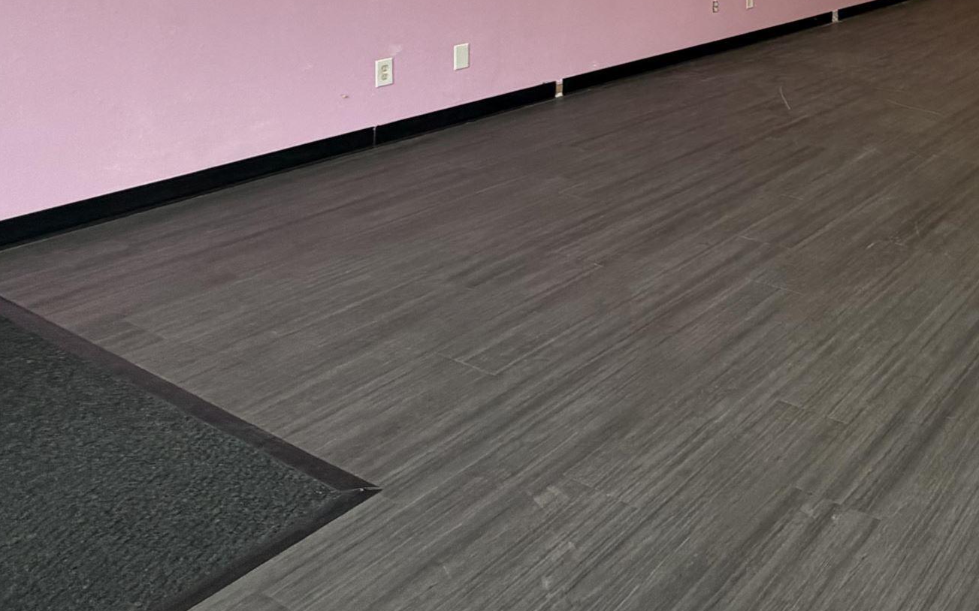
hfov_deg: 47.9
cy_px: -106
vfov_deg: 31.1
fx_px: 934
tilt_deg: +0.6
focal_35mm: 35
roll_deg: -2.6
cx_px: 931
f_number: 2.2
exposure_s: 1/121
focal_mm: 2.22
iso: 160
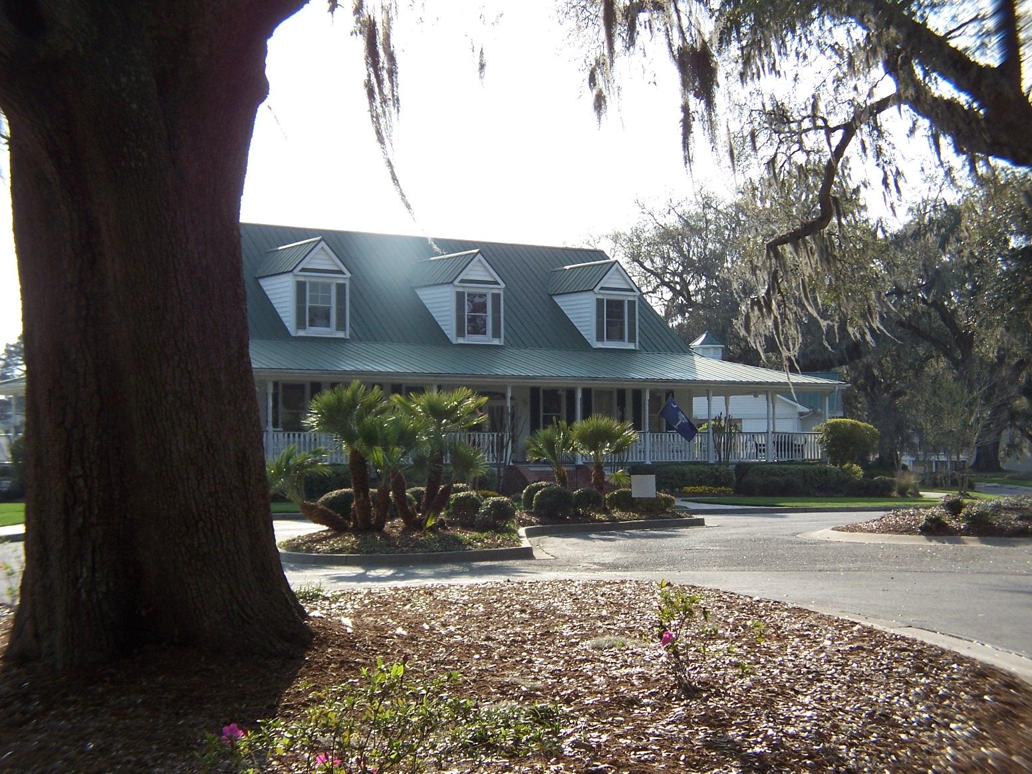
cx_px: 516
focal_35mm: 75
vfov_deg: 19.6
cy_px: 387
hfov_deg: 26.0
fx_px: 2236
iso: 80
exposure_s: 1/750
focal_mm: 12.4
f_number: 3.2
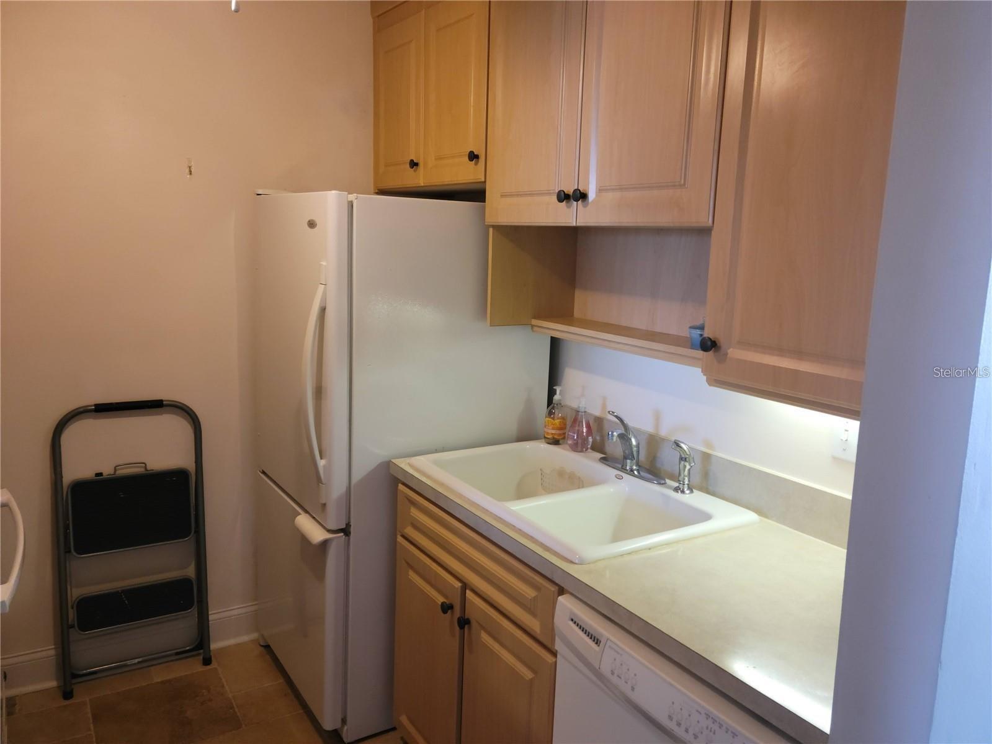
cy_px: 372
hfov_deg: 63.4
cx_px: 496
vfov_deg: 49.7
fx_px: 802
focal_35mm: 28
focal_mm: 5.9
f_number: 2
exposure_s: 1/39
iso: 250
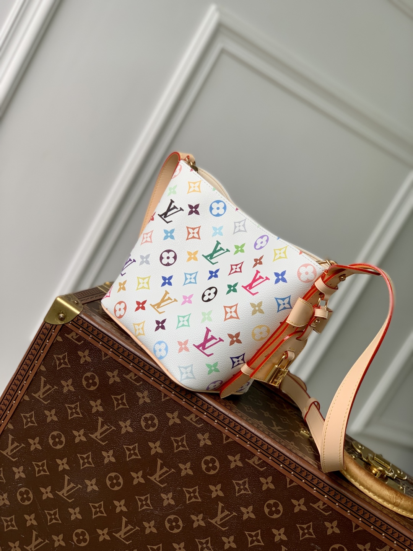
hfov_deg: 28.0
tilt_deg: -10.2
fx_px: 827
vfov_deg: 36.8
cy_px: 276
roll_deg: -30.2
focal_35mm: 52
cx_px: 206
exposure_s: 1/122
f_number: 2.4
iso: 20
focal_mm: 6
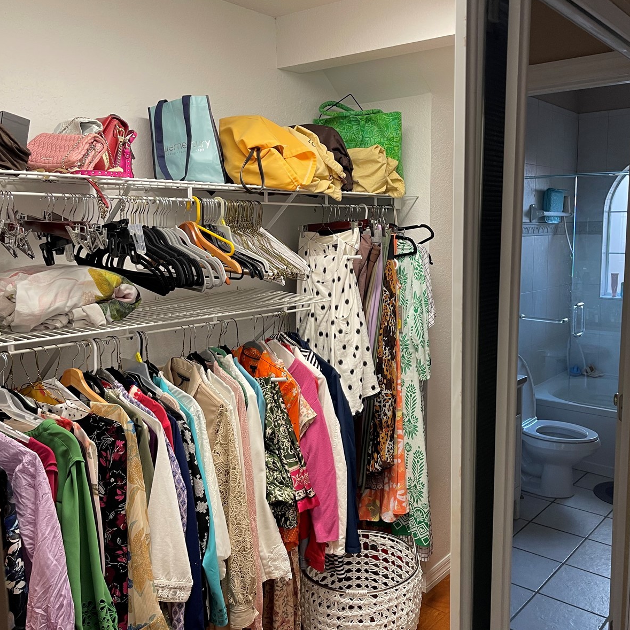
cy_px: 316
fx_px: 618
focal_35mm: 30
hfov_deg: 53.6
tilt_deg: -7.5
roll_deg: -0.4
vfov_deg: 54.0
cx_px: 384
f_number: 1.6
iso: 125
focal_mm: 5.1
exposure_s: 1/60
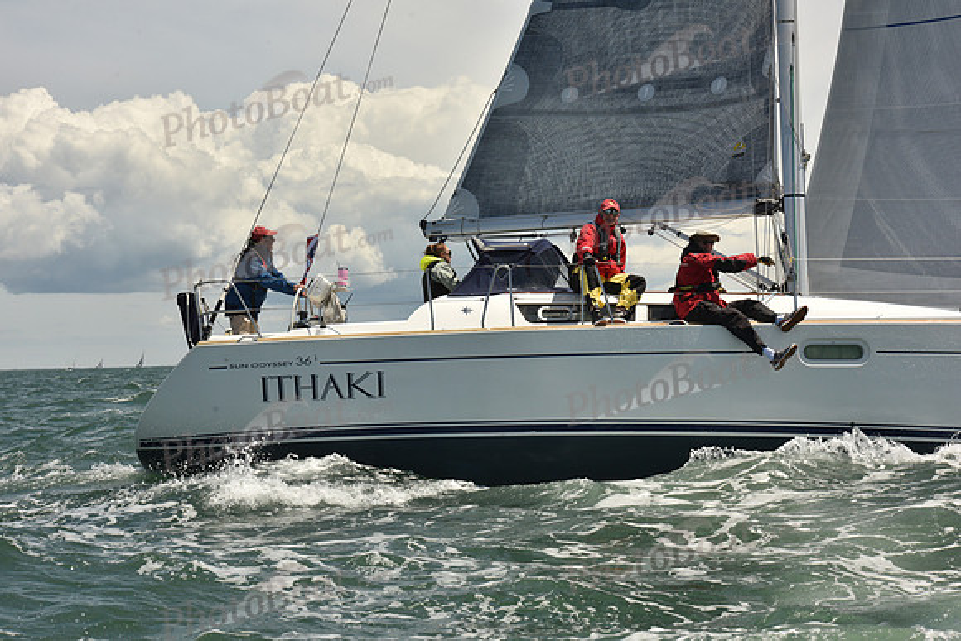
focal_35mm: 98
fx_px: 2617
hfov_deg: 20.8
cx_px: 480
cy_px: 320
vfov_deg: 14.0
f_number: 13
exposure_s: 1/800
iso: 320
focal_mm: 98
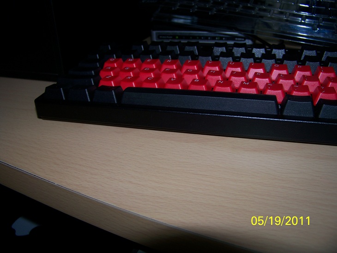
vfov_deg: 43.0
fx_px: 321
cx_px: 168
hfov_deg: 55.3
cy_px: 126
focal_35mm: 33
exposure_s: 1/30
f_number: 2.8
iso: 64
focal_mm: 5.85
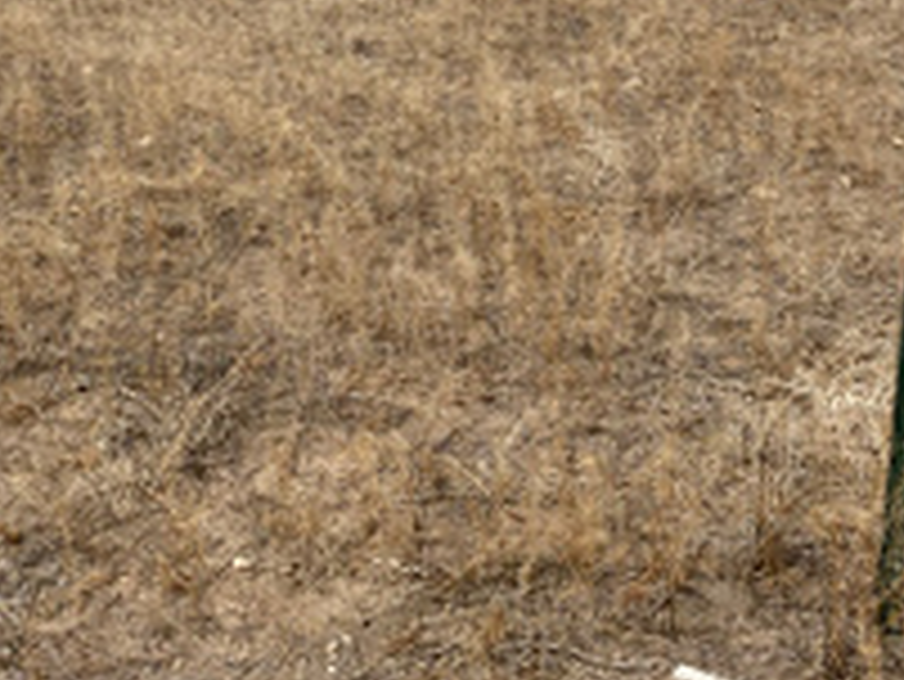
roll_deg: +0.2
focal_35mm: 62
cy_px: -104
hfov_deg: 31.1
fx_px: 1620
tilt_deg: -5.5
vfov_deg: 22.1
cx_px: 360
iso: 32
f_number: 1.8
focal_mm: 4.25
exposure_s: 1/6410
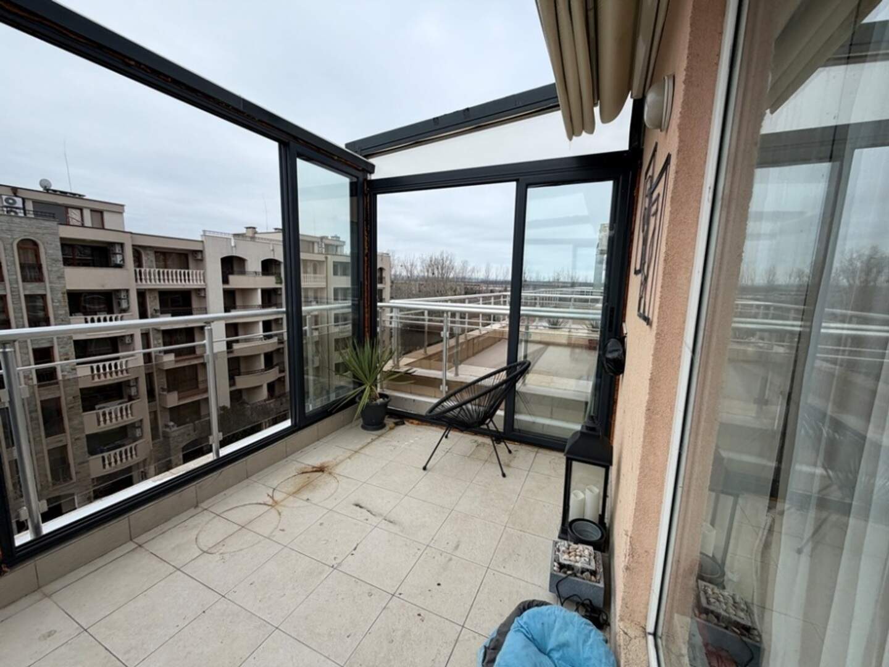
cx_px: 444
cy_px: 334
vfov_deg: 85.7
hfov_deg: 102.1
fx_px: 360
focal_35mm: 14
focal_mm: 2.22
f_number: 2.2
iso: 32
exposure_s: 1/770
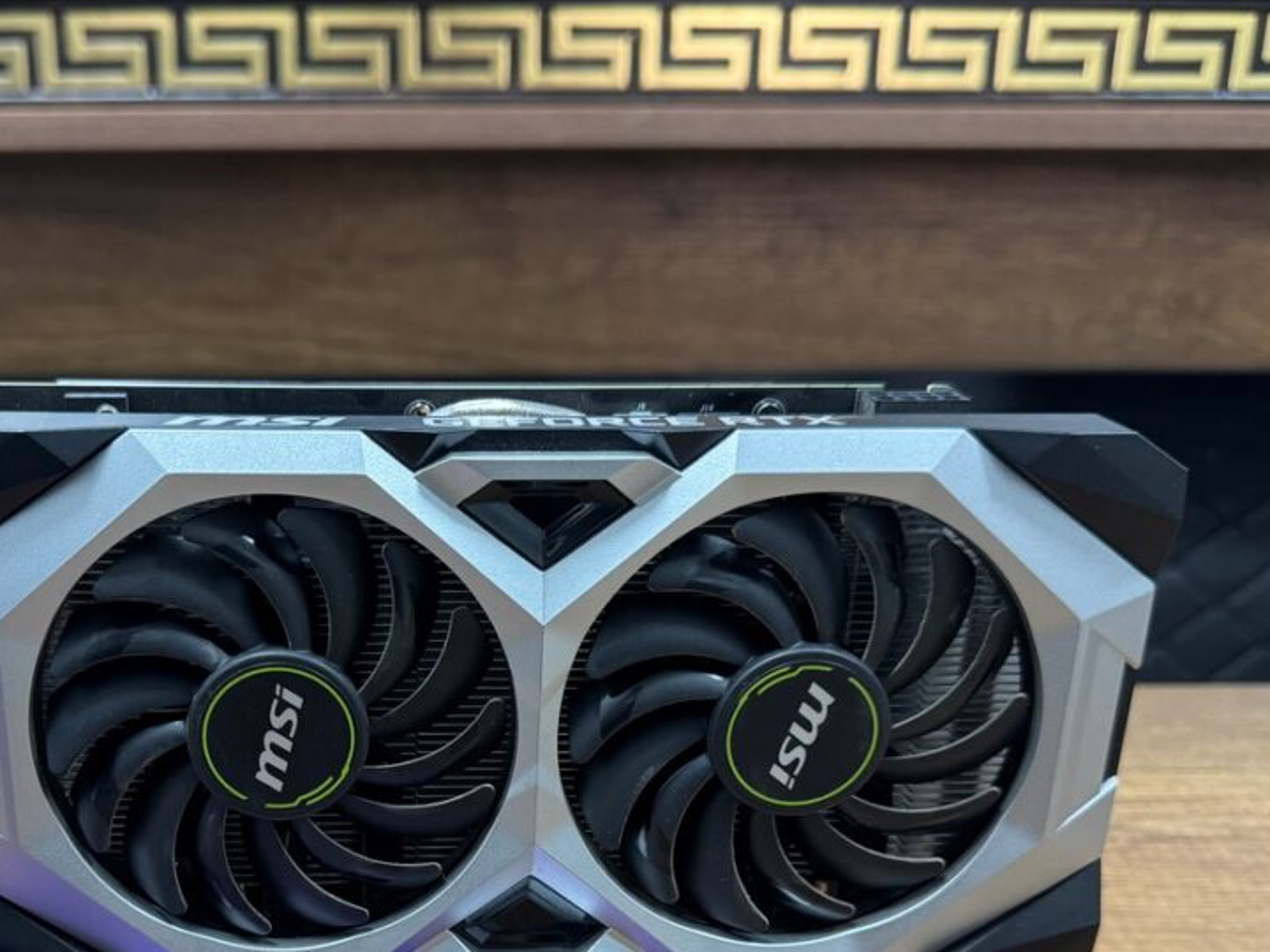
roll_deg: +0.8
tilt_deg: -20.0
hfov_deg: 46.1
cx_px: 423
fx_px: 1468
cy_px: 767
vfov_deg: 34.8
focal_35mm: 40
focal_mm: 6.76
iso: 400
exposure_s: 1/50
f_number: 1.78
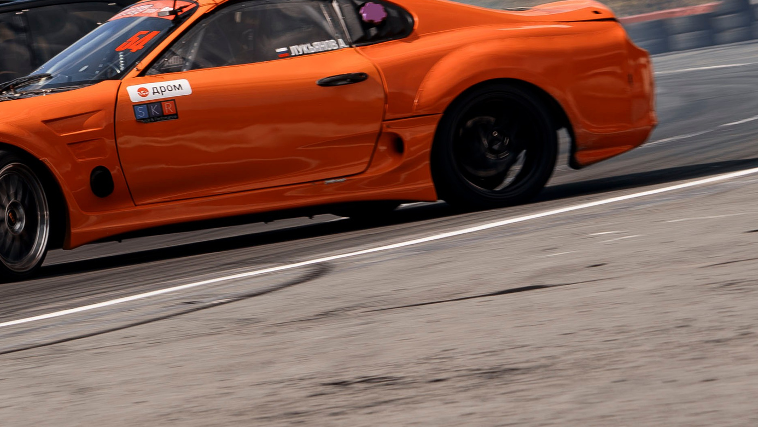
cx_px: 14
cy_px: 148
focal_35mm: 247
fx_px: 4965
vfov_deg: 4.9
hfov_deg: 8.7
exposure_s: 1/125
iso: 100
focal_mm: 75
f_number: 10
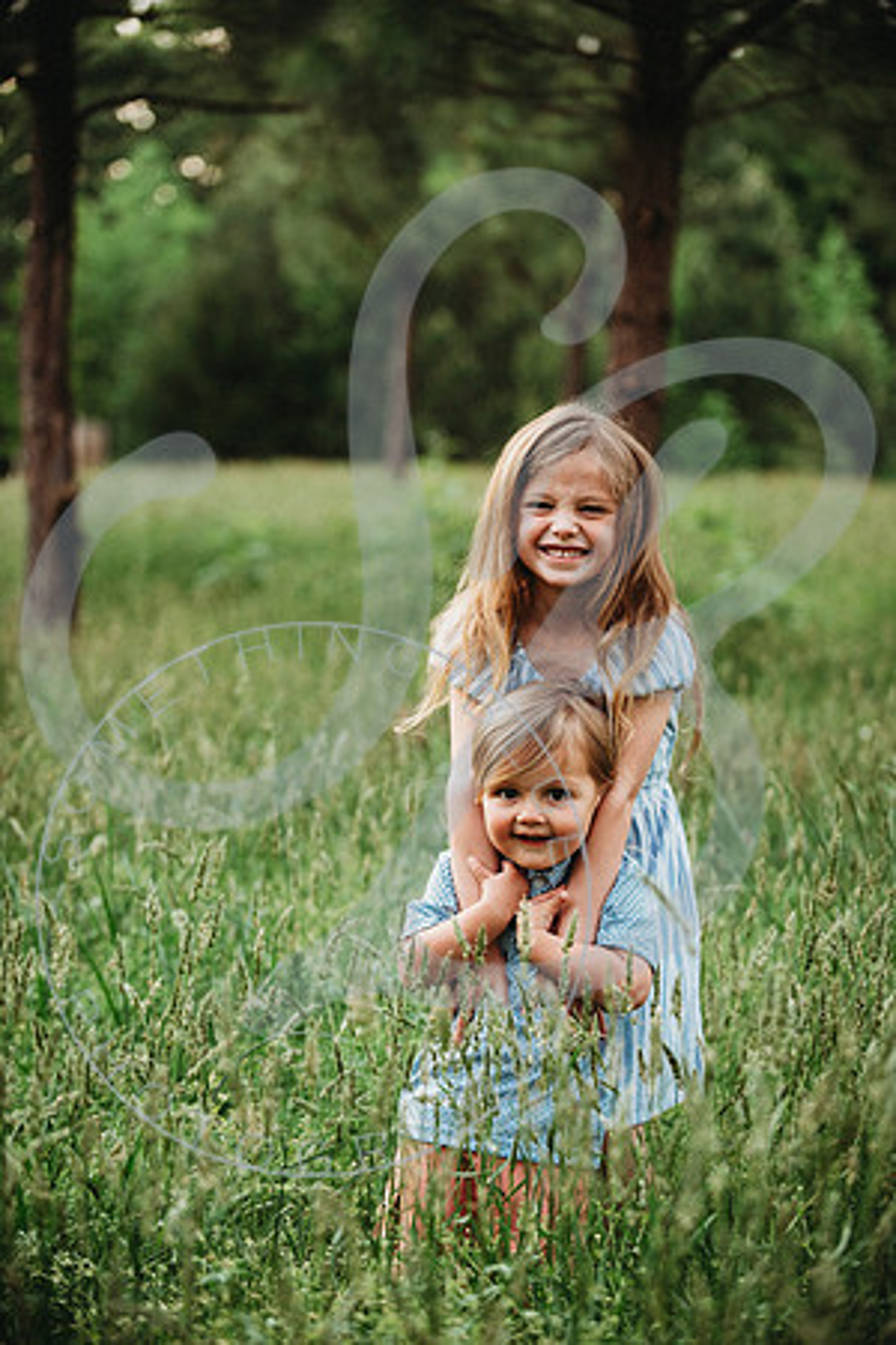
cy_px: 672
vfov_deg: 28.8
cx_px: 448
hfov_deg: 19.5
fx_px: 2613
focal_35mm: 70
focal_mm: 70
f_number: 2.8
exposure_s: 1/200
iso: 100
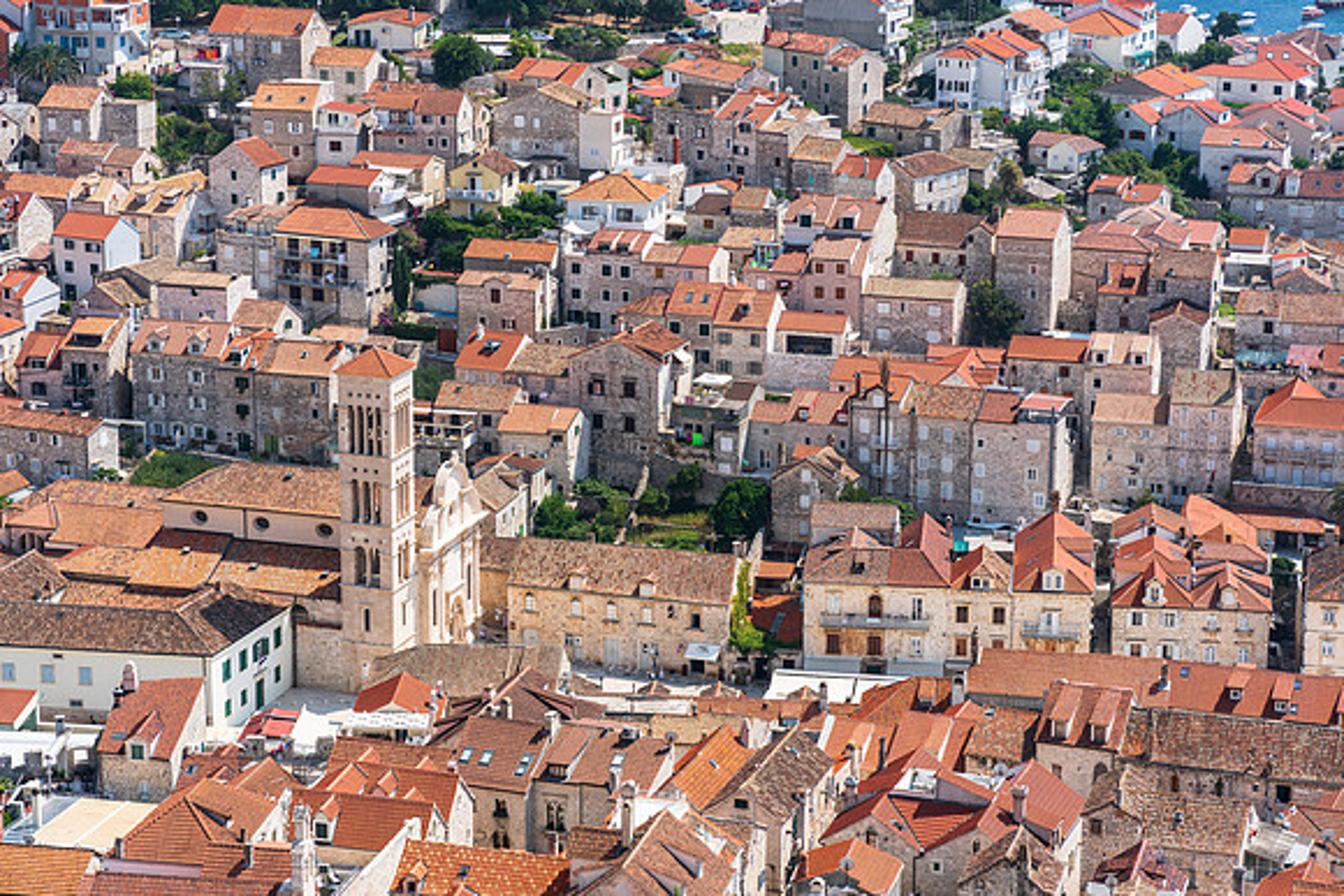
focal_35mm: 85
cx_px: 672
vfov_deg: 16.1
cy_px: 448
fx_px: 3174
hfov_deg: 23.9
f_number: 8
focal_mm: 85
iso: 200
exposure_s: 1/125
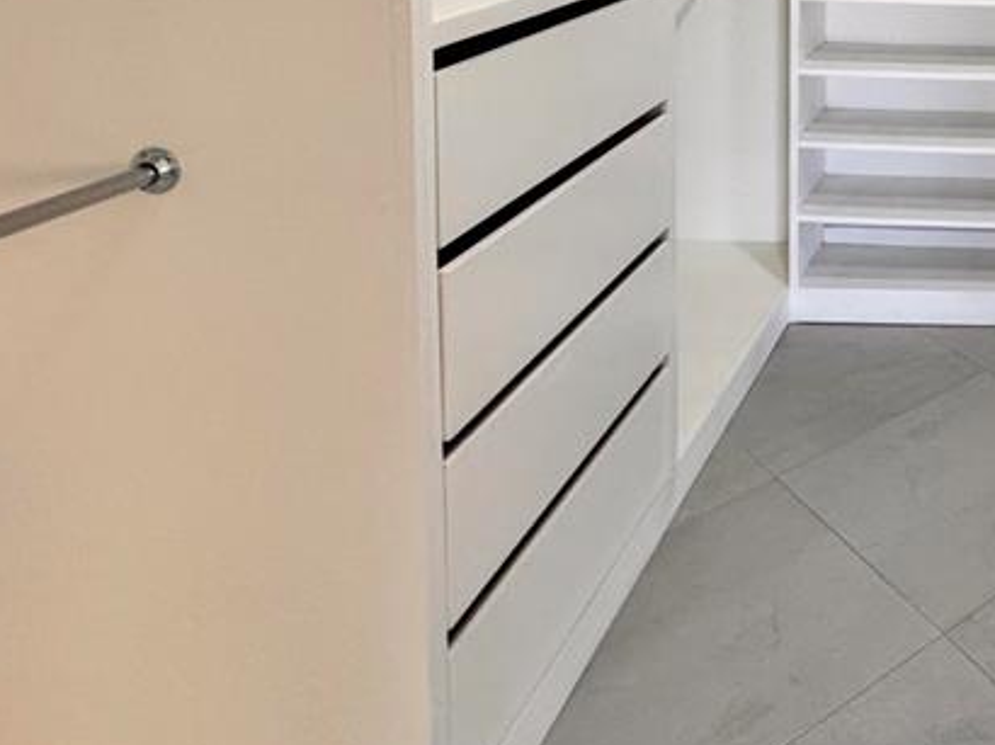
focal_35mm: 35
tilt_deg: -3.3
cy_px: -114
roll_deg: -1.7
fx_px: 1005
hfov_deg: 41.6
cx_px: 1099
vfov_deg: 34.0
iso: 250
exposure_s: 1/120
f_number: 2.2
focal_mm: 2.22
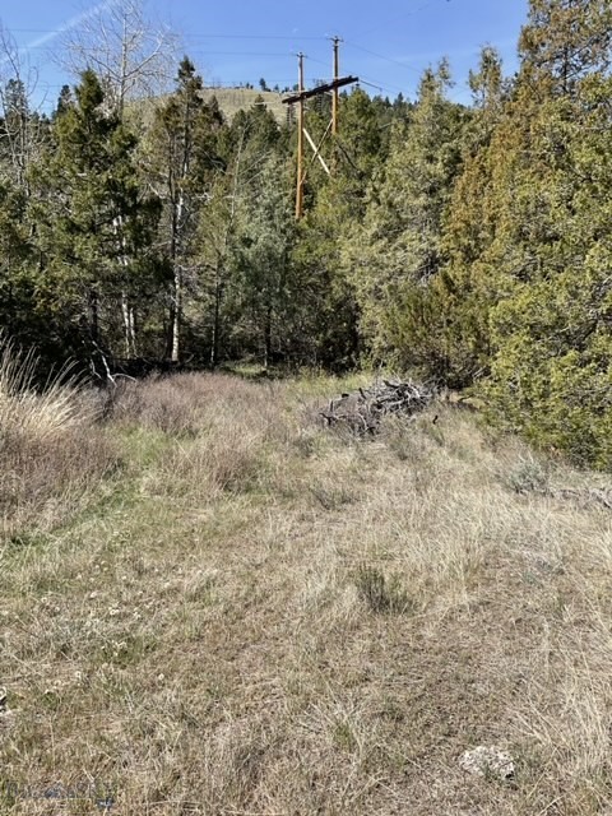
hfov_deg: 48.2
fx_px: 684
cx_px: 306
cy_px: 408
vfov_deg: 61.7
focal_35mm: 29
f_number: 1.8
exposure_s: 1/1121
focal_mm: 3
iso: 16
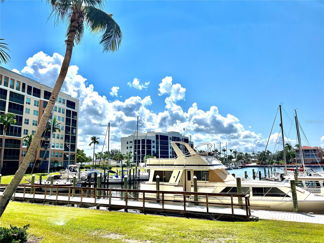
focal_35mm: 26
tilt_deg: +9.5
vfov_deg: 53.1
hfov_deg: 67.3
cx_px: 162
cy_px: 122
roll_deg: +1.6
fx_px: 243
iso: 50
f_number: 1.5
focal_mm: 5.7
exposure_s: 1/11364
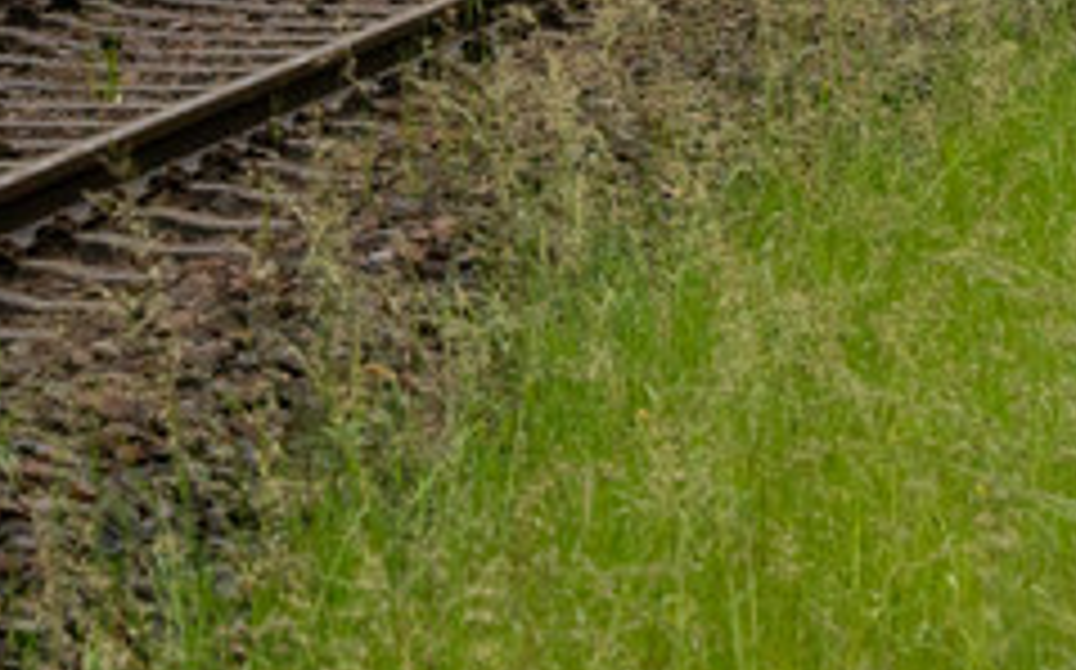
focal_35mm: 324
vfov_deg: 4.0
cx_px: 680
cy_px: -967
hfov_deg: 6.5
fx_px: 9494
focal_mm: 61.6
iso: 640
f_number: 7.1
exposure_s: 1/640
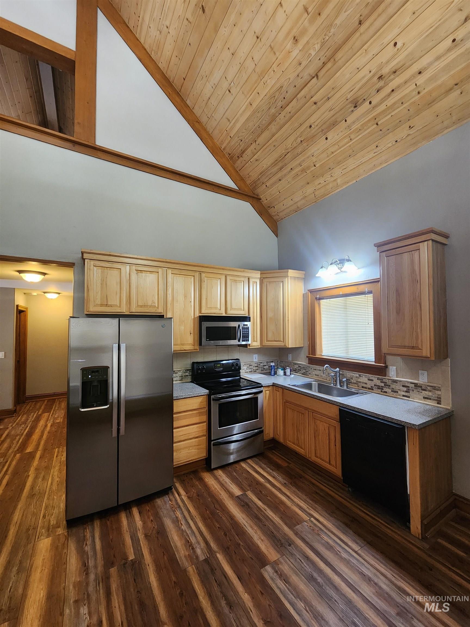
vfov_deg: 106.2
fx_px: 235
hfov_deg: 89.9
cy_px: 314
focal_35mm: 13
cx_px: 235
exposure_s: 1/60
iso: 400
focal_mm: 2.2
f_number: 2.2
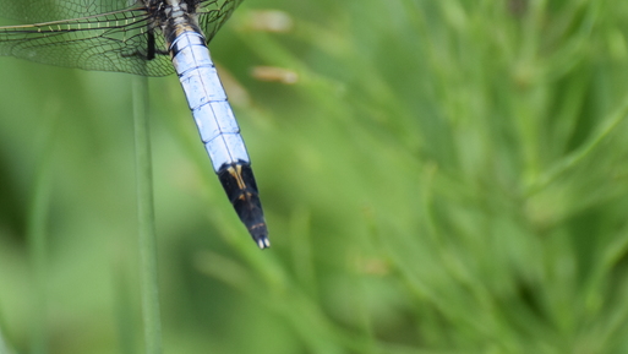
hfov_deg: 2.4
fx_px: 14692
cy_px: 26
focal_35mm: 882
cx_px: 186
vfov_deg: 1.4
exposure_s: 1/800
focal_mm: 300
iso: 800
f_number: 7.1
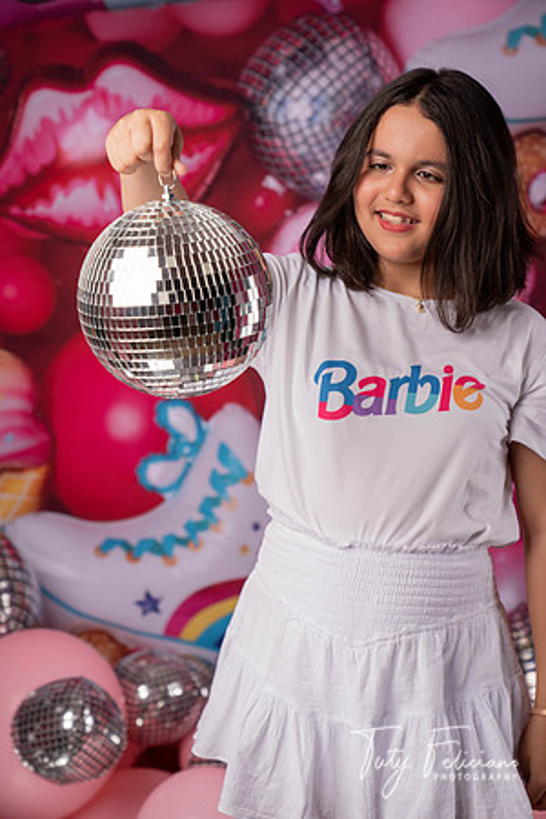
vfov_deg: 28.8
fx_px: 1592
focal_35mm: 70
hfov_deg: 19.5
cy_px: 410
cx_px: 273
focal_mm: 70
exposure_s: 1/250
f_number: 4.5
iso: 125
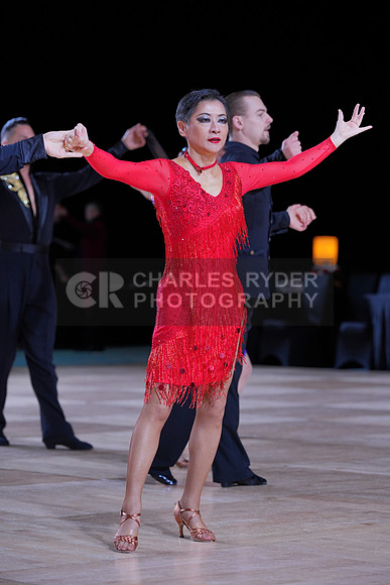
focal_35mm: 138
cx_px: 195
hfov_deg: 9.9
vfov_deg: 14.9
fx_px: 2241
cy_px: 292
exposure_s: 1/400
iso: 640
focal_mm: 138
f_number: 4
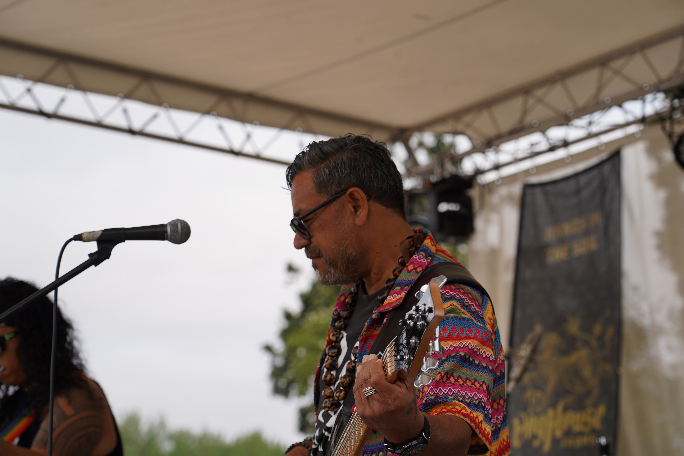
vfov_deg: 13.0
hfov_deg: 19.5
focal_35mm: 105
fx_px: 1995
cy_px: 228
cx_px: 342
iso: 100
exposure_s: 1/320
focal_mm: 105
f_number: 5.6
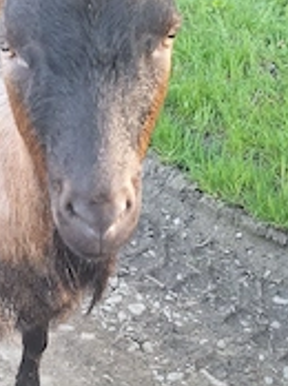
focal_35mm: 53
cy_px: 191
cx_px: -35
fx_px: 589
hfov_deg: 25.3
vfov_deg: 36.2
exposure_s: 1/100
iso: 50
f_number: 1.8
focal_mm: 5.54
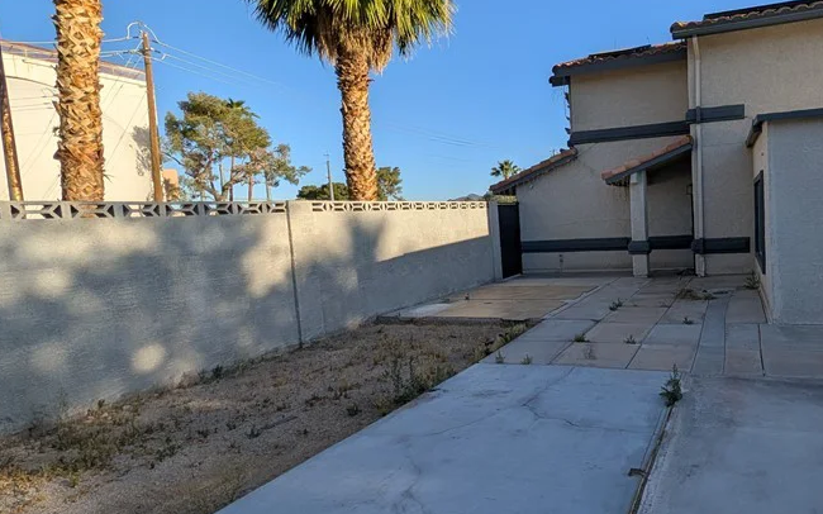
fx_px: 449
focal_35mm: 20
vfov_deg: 59.6
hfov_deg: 80.3
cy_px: 247
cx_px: 588
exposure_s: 1/3247
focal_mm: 2.02
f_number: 1.7
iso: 56
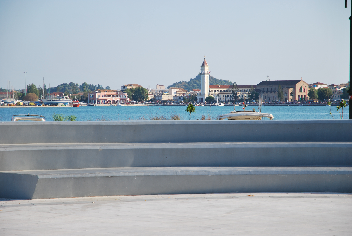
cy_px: 118
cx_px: 176
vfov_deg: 10.8
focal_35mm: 128
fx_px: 1248
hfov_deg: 16.1
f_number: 5.6
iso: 100
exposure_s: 1/320
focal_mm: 85
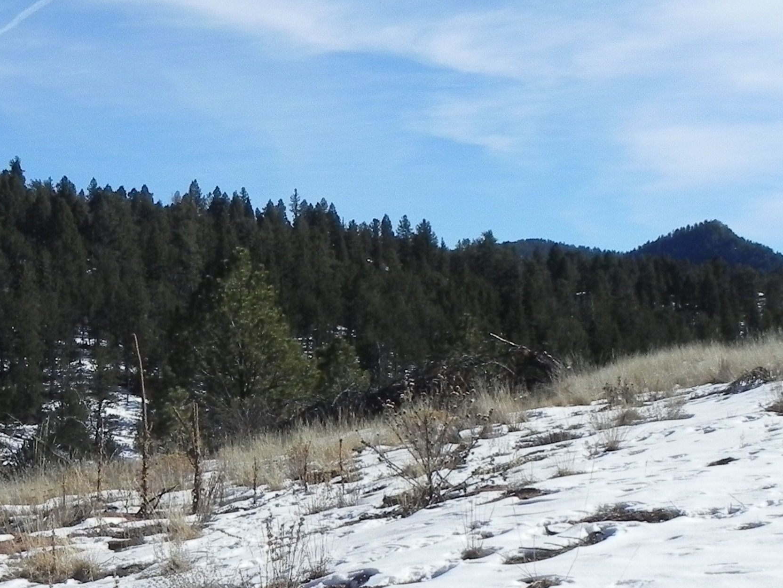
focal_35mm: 81
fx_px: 1832
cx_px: 72
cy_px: 379
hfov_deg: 23.5
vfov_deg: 18.2
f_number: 8
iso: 160
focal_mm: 6.6
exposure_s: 1/578
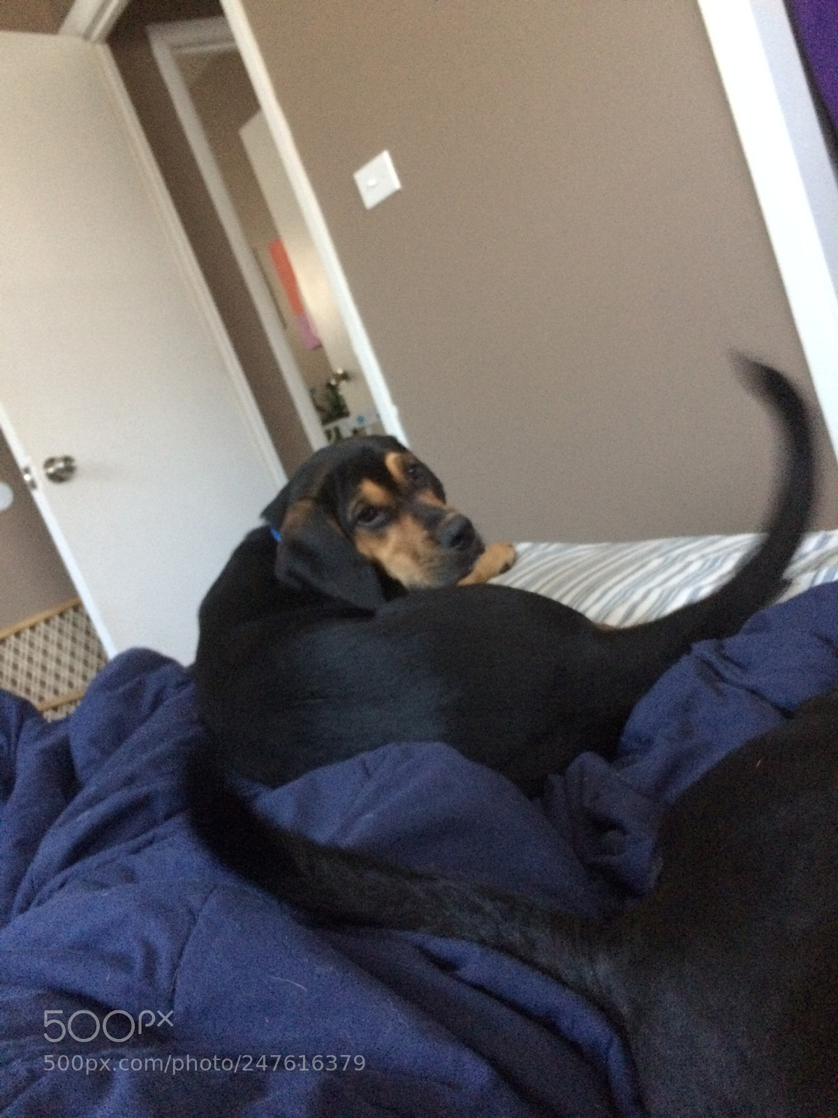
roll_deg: +25.9
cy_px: 559
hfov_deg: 48.2
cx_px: 419
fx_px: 936
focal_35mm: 29
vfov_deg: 61.7
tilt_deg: -9.4
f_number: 2.2
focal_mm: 4.15
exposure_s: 1/15
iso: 320
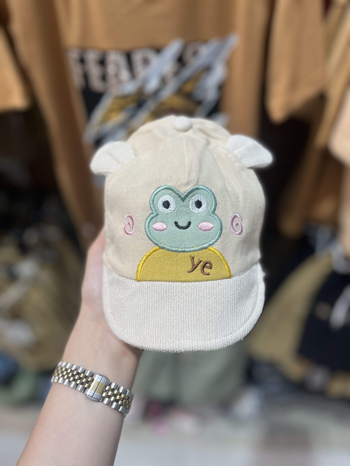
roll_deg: +4.4
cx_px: 175
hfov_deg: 53.1
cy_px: 233
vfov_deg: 67.3
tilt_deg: -44.4
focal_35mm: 26
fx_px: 351
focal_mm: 5.1
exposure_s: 1/100
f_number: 1.6
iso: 125
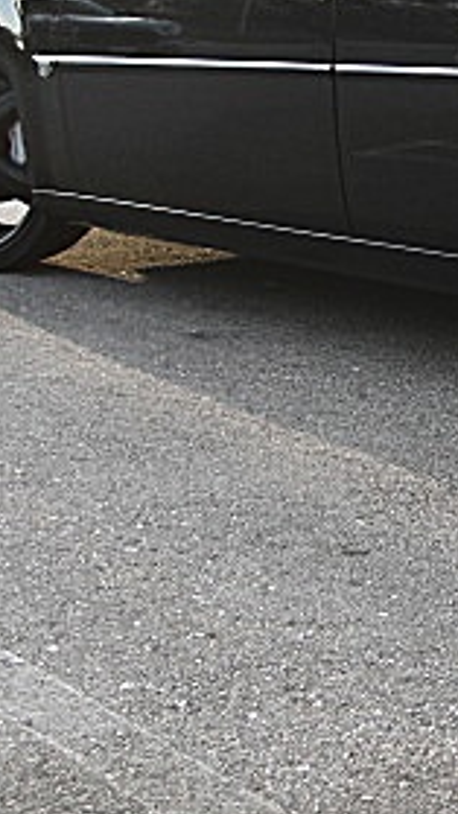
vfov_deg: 23.5
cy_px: 248
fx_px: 1943
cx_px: 779
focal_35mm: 90
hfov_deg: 12.5
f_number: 2.8
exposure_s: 1/60
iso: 50
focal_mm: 6.3
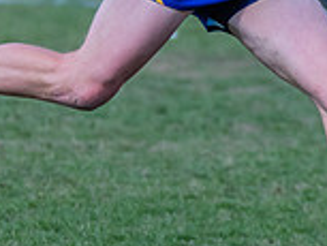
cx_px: 217
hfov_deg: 1.8
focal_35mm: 1091
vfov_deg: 1.4
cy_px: -34
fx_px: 10314
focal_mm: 260
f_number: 5.6
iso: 800
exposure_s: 1/1600
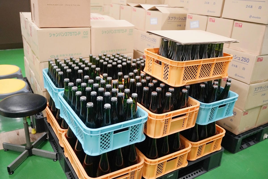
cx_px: 134
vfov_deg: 41.1
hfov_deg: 58.7
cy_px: 90
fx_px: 238
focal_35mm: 32
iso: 4000
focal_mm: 32
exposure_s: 1/160
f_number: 2.8
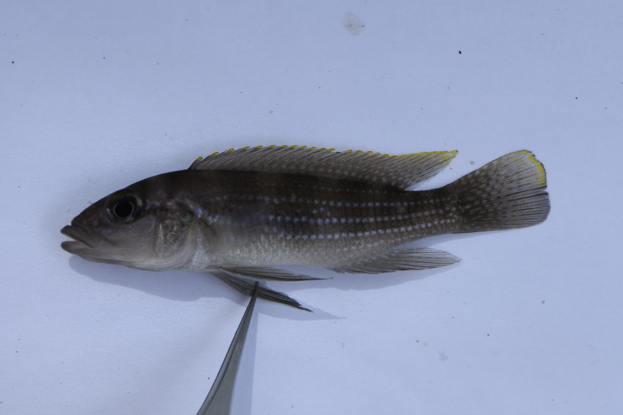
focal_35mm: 126
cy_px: 208
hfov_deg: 16.3
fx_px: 2180
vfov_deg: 10.9
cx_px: 312
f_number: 11
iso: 250
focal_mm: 105
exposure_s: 1/160
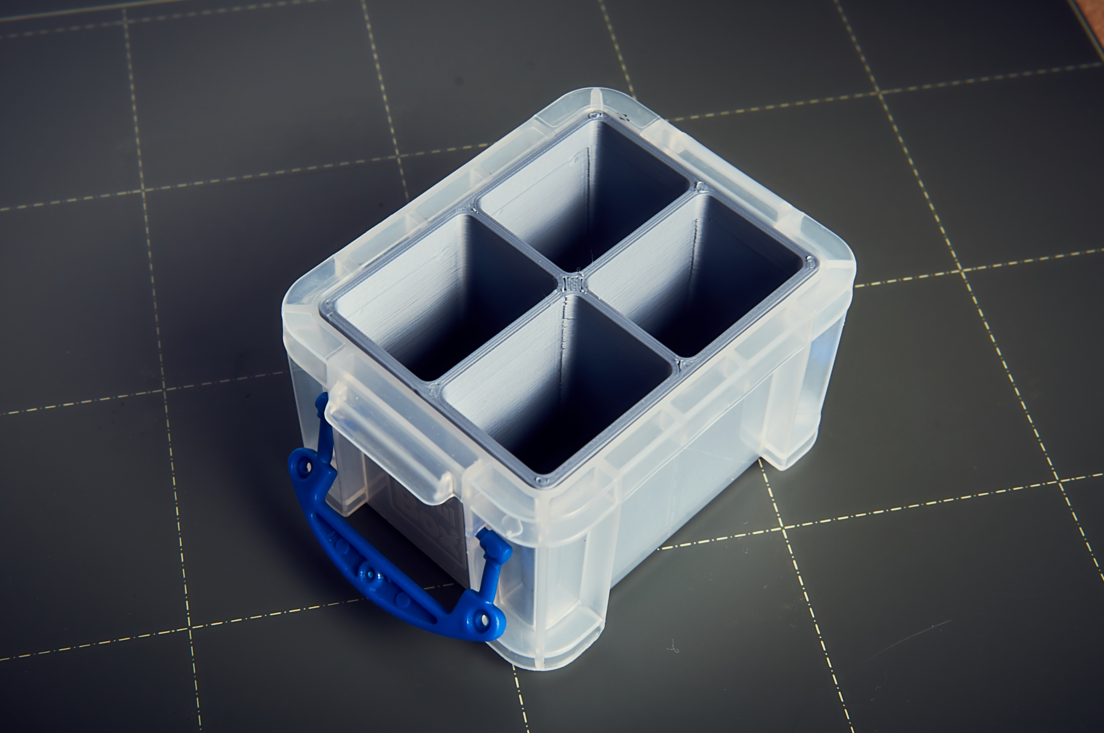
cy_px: 366
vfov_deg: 21.5
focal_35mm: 63
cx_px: 552
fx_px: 1930
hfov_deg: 31.9
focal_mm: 42
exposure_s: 1/200
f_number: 13
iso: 200
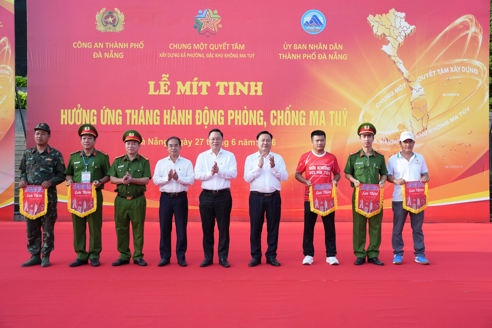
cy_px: 164
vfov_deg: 32.9
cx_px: 246
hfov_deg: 47.7
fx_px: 556
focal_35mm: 41
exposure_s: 1/4000
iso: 2500
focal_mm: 40.7
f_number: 5.6
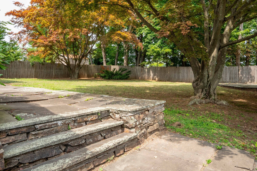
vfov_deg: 51.0
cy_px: 69
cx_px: 120
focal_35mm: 25
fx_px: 178
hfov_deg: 71.4
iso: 640
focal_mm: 17
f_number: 11
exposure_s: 1/250
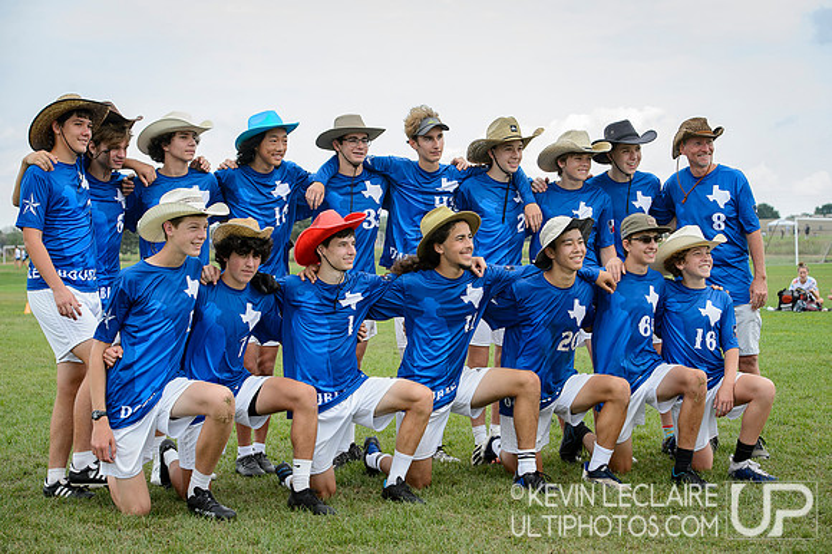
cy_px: 279
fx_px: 1646
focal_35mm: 71
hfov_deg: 28.4
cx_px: 423
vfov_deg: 19.1
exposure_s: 1/800
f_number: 5.6
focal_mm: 70
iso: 640
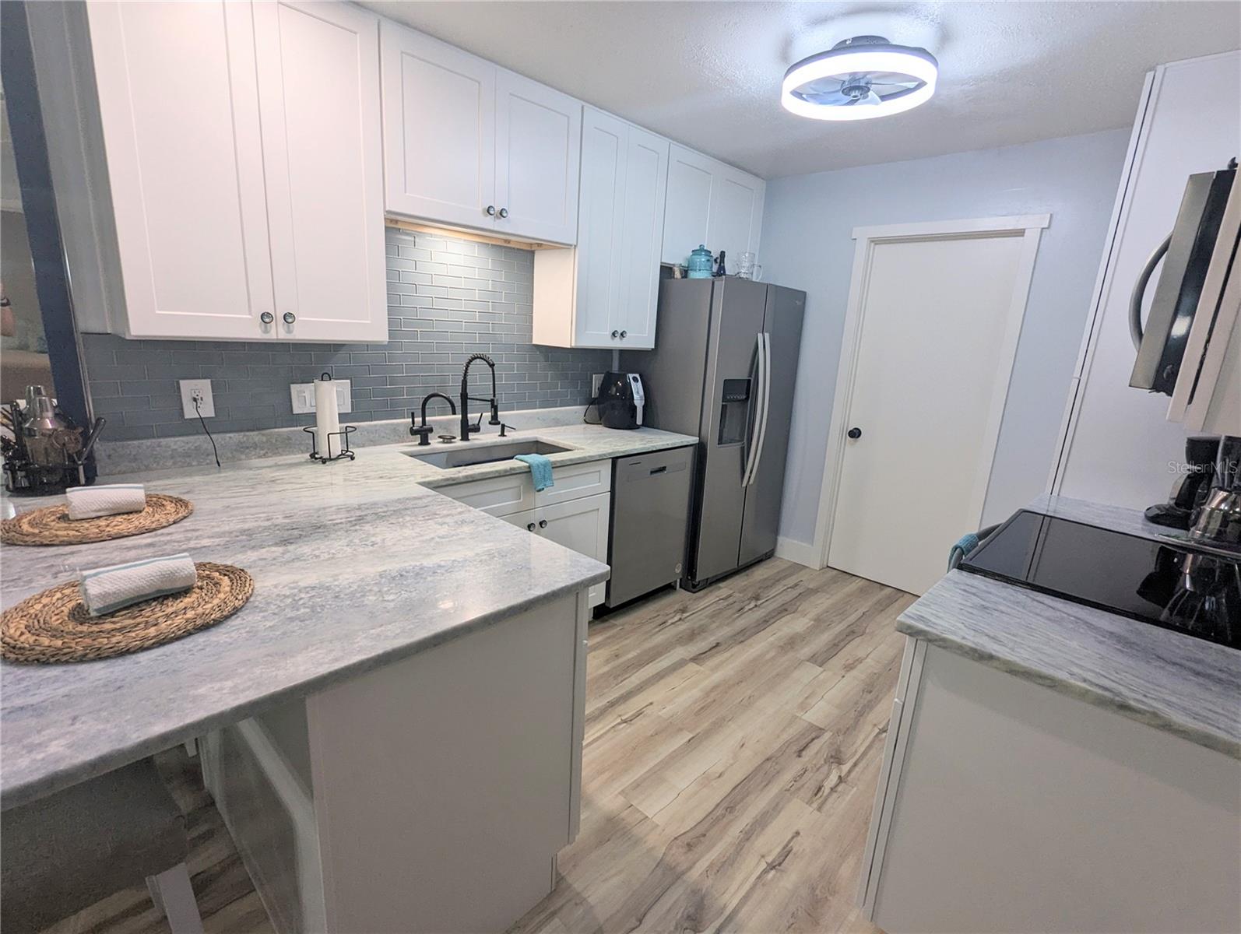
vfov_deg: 78.2
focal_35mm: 16
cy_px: 467
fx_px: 574
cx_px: 620
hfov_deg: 94.4
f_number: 2.2
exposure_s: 1/153
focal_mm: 2.35
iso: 77
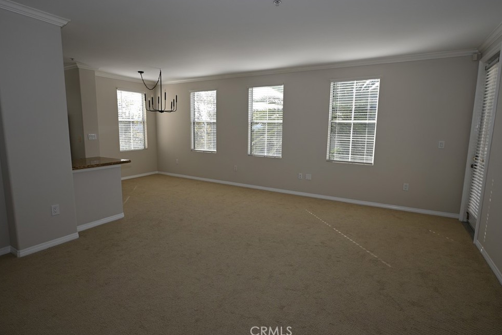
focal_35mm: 19
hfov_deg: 86.9
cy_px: 162
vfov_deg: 64.6
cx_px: 245
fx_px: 265
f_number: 6.3
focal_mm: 12
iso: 100
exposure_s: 1/125
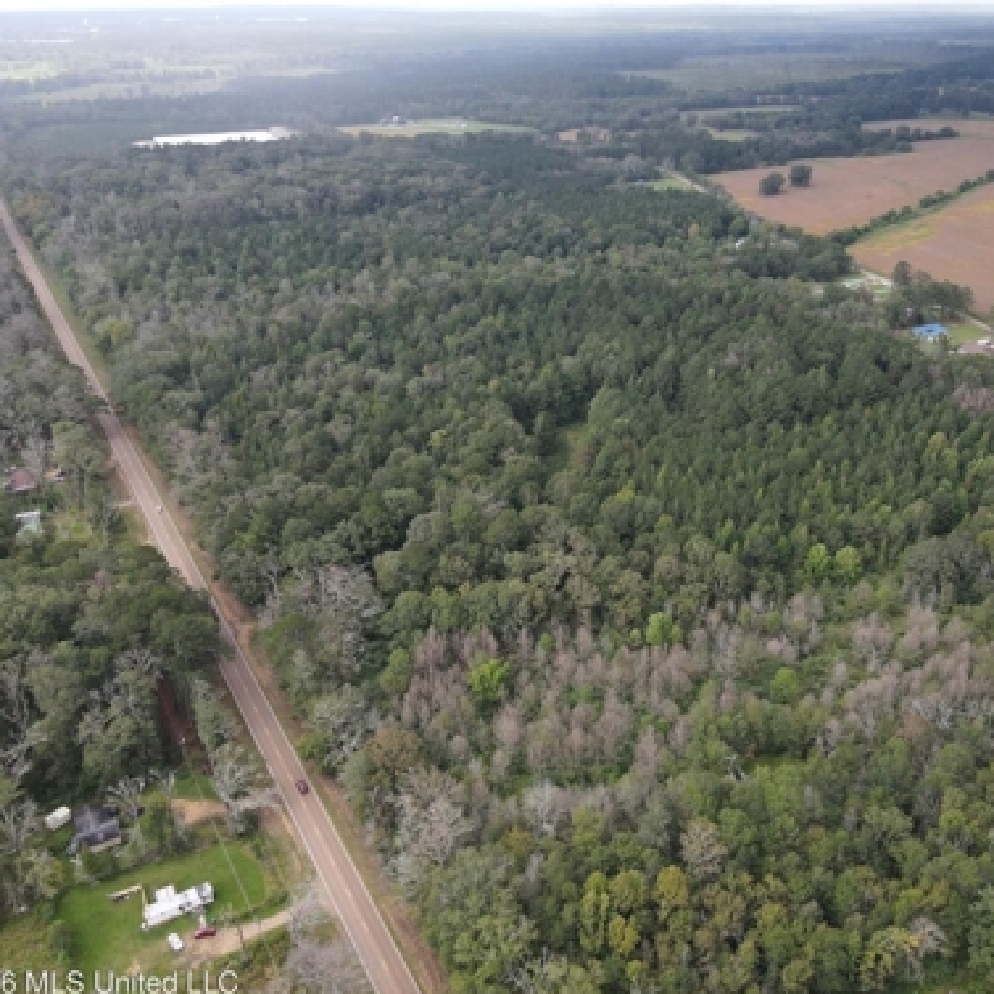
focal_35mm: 30
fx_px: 975
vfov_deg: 54.0
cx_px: 629
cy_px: 504
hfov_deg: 53.4
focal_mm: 4.5
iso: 100
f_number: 2.8
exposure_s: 1/120
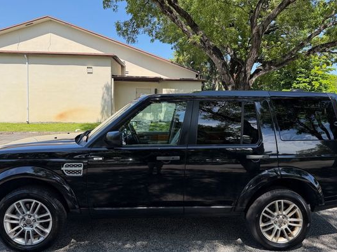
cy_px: 122
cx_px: 169
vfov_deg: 48.2
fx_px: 282
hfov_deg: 61.7
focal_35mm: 29
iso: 100
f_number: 1.78
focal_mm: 6.76
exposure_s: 1/2110
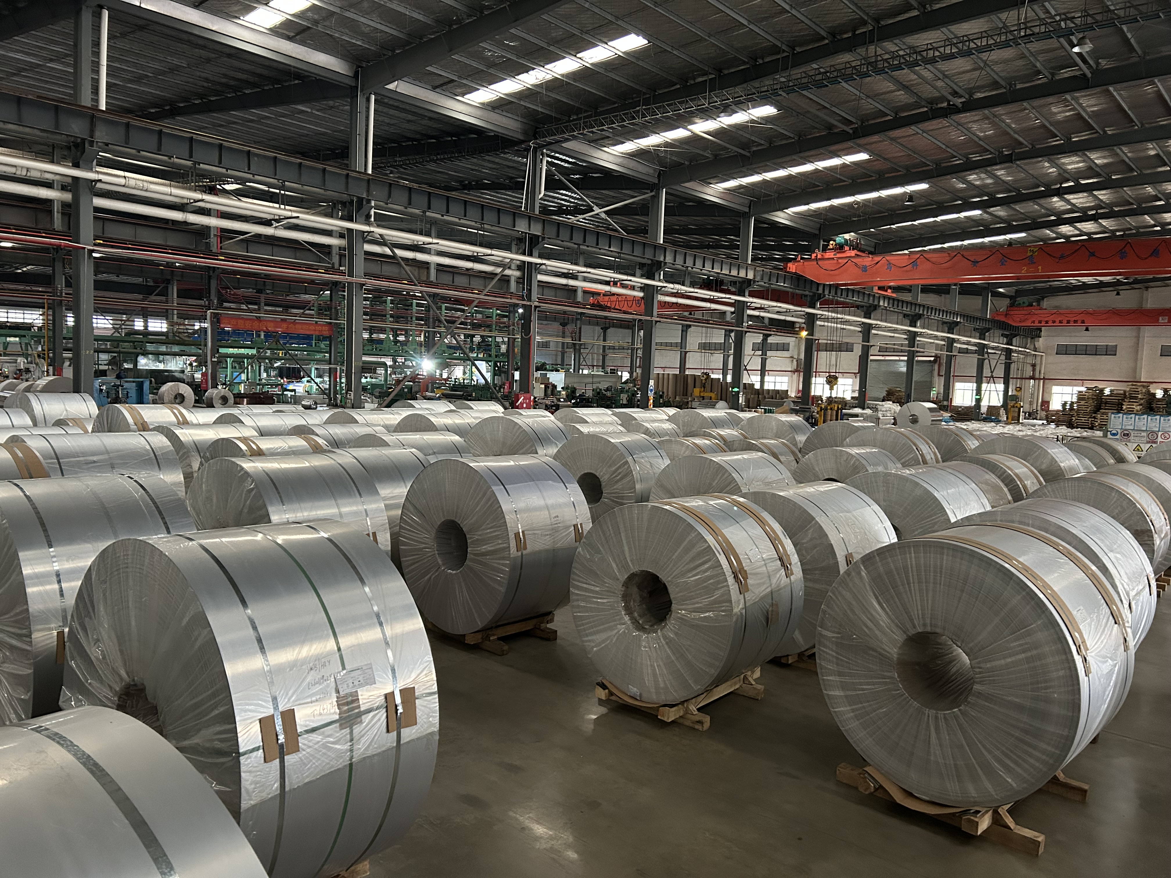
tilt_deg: -5.2
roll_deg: -2.7
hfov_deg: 67.3
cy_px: 439
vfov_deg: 53.1
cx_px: 586
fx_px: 880
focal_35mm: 26
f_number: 1.5
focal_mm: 5.7
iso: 400
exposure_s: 1/33
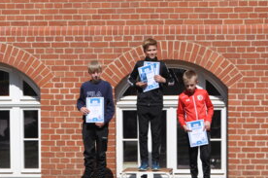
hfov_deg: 17.1
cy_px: 109
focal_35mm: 120
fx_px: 890
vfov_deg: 11.4
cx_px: 126
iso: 400
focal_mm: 55
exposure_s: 1/1600
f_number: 7.1
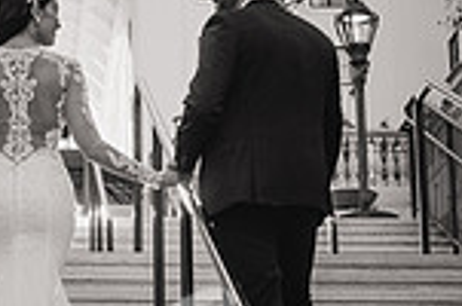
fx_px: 1780
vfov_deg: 9.8
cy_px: 209
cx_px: 25
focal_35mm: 139
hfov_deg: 14.6
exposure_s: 1/200
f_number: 5
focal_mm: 31
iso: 50
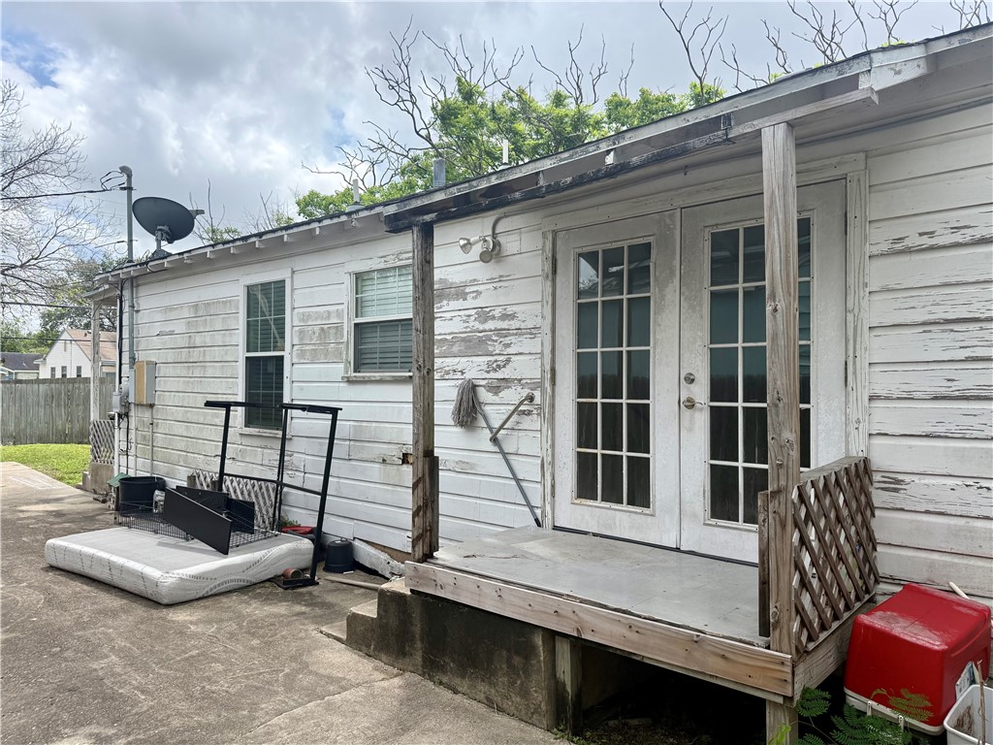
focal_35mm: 24
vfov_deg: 56.8
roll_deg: -0.7
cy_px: 372
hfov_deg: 71.6
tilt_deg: +2.2
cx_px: 496
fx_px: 688
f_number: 1.78
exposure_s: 1/5319
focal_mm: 6.76
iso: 100
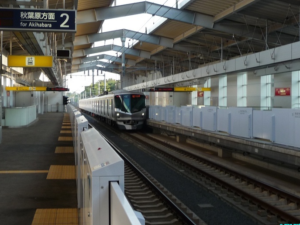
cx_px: 150
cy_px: 114
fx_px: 477
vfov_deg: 26.6
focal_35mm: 55
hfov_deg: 34.9
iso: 100
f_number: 3.5
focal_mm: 5.3
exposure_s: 1/125
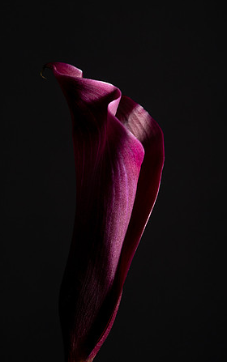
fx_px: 1216
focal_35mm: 123
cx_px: 112
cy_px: 181
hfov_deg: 10.7
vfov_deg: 17.0
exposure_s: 1/2
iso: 200
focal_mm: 80
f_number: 7.1
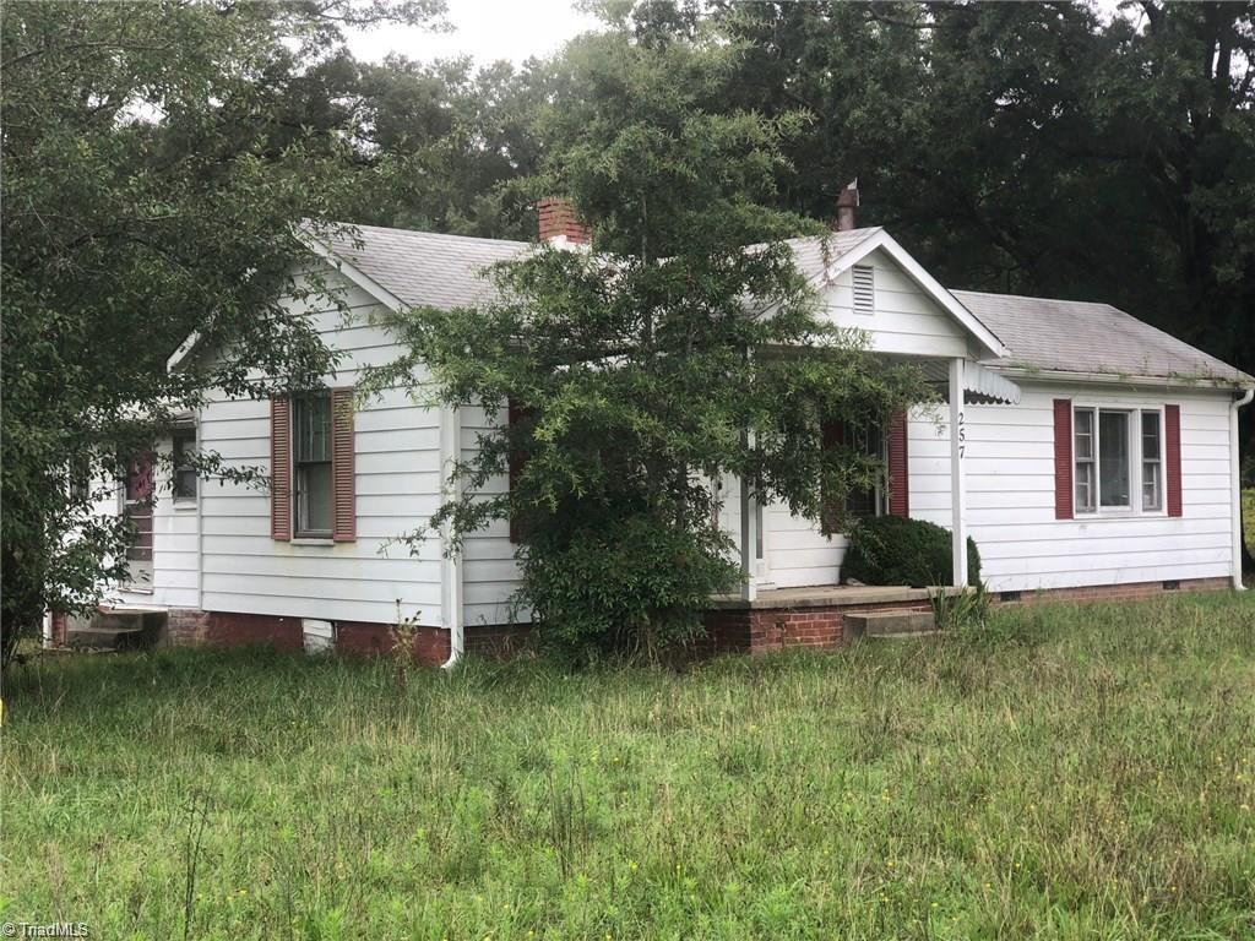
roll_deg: +1.0
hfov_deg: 36.8
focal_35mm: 52
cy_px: 470
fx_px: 1885
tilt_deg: +1.6
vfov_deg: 28.0
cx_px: 628
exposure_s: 1/152
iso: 16
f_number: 2.4
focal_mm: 6
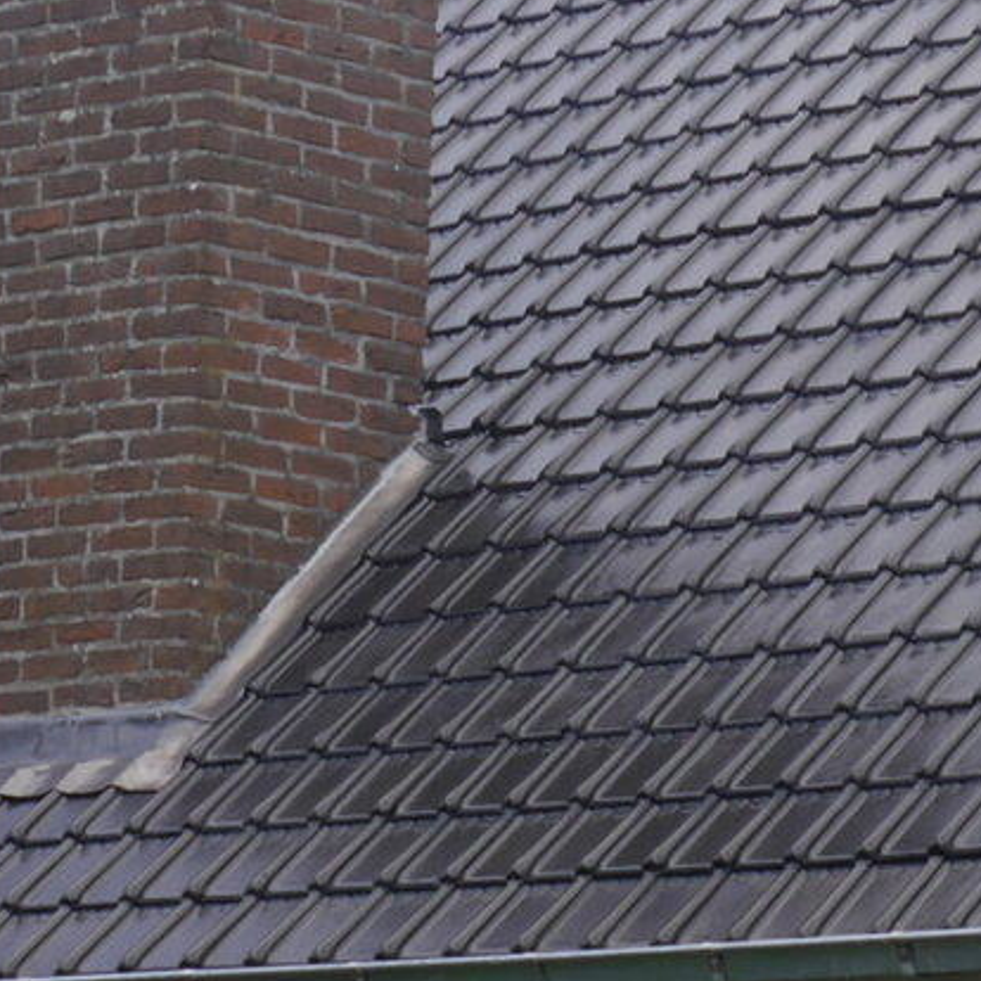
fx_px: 9202
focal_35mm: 287
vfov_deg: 6.1
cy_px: 152
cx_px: 694
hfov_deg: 6.1
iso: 160
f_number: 5.6
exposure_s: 1/320
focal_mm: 42
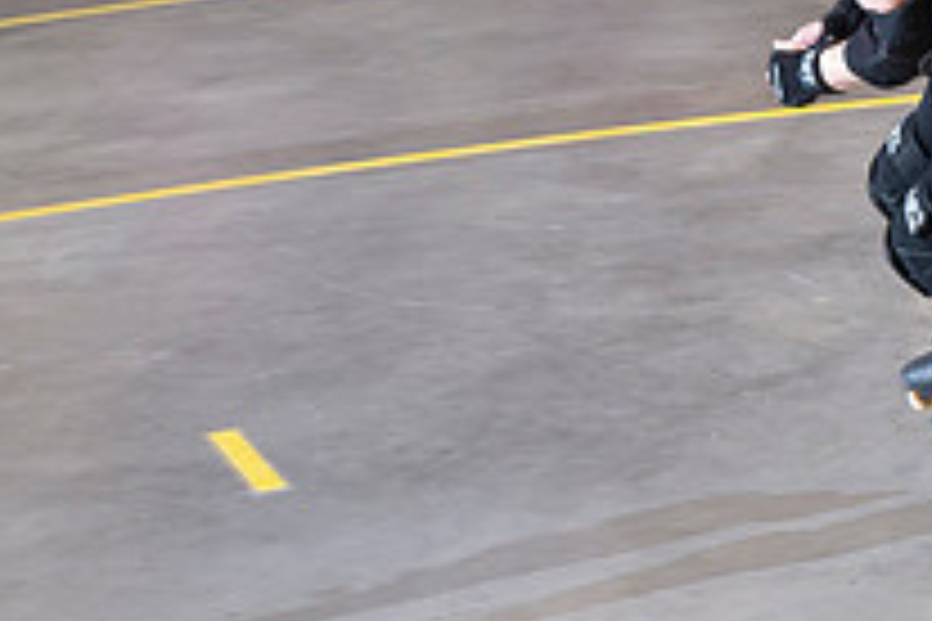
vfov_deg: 9.2
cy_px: -200
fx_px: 3779
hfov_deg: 13.9
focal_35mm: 146
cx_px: 900
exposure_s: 1/160
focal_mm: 52
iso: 640
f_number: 5.6
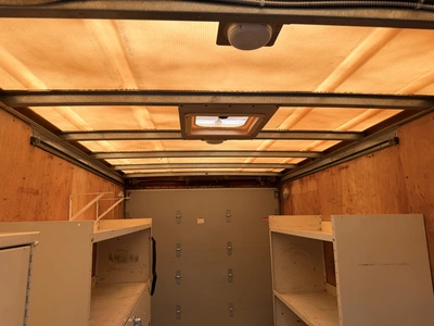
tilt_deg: +12.8
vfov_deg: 56.8
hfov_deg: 71.6
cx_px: 217
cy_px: 163
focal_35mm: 24
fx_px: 301
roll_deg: +0.3
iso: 80
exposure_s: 1/318
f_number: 1.78
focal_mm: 6.76
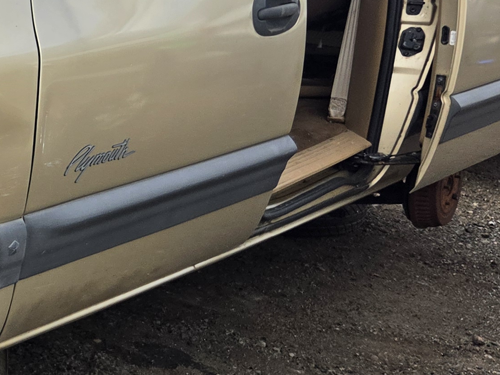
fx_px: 1199
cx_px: -199
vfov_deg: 17.7
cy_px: 123
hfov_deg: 20.8
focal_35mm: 83
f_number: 1.8
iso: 80
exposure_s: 1/2339
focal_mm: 5.4
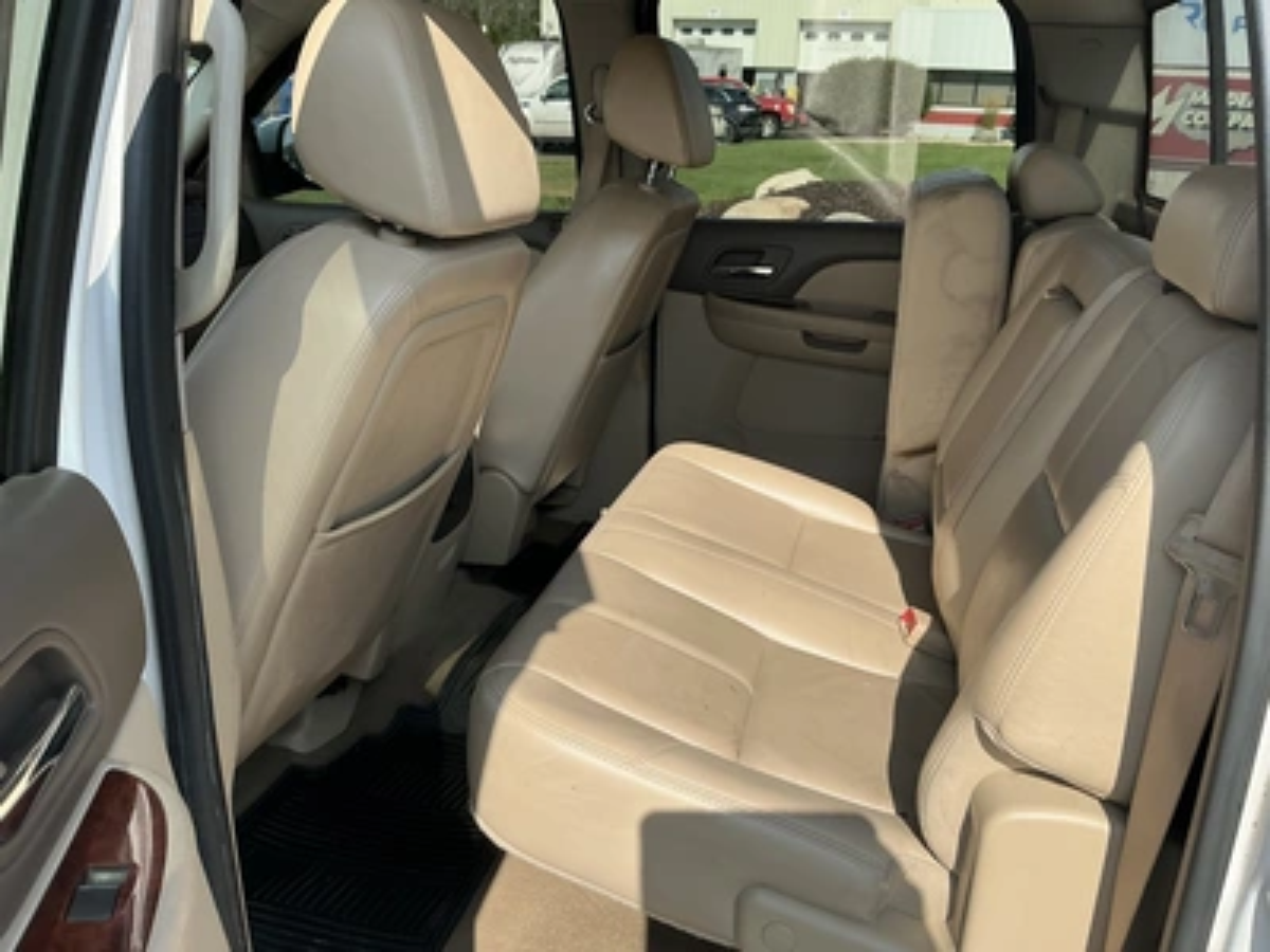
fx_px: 1027
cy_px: 476
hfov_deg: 63.4
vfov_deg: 49.7
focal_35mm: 28
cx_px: 635
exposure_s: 1/962
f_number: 1.8
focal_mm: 3
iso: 25
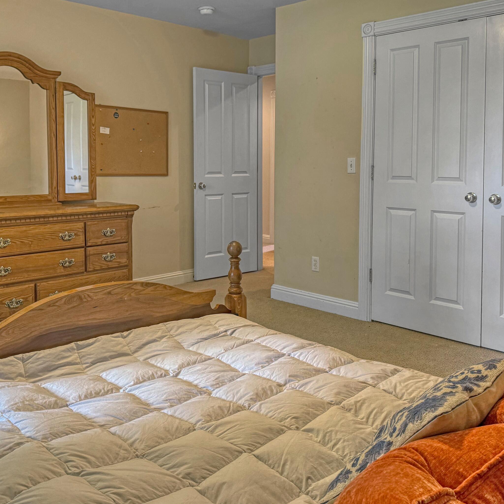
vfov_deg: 52.5
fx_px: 511
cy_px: 272
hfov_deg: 52.4
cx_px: 219
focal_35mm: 31
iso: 250
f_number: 1.8
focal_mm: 6.8
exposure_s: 1/60
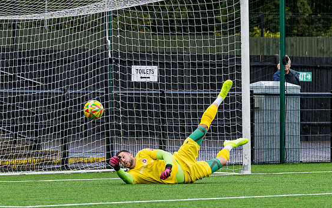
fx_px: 3148
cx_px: 121
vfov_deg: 3.8
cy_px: 170
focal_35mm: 348
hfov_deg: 6.0
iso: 400
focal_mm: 125
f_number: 4
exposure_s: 1/1600
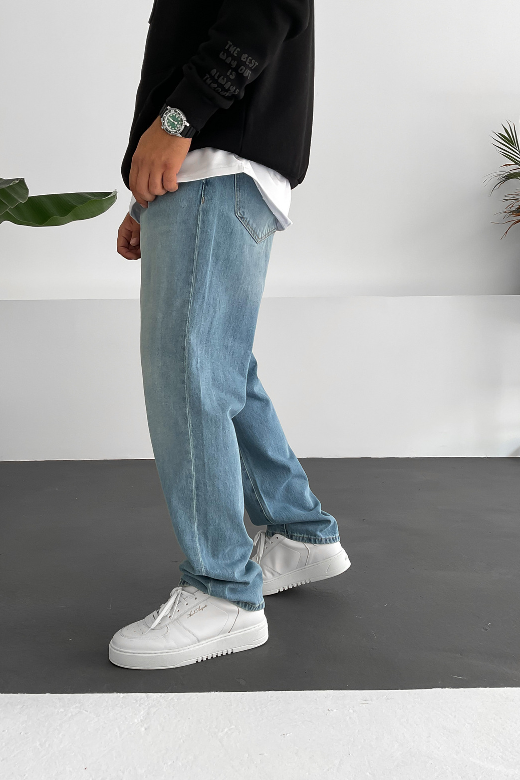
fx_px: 672
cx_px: 231
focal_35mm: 31
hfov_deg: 42.3
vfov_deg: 60.3
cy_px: 394
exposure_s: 1/120
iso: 32
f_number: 1.8
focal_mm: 3
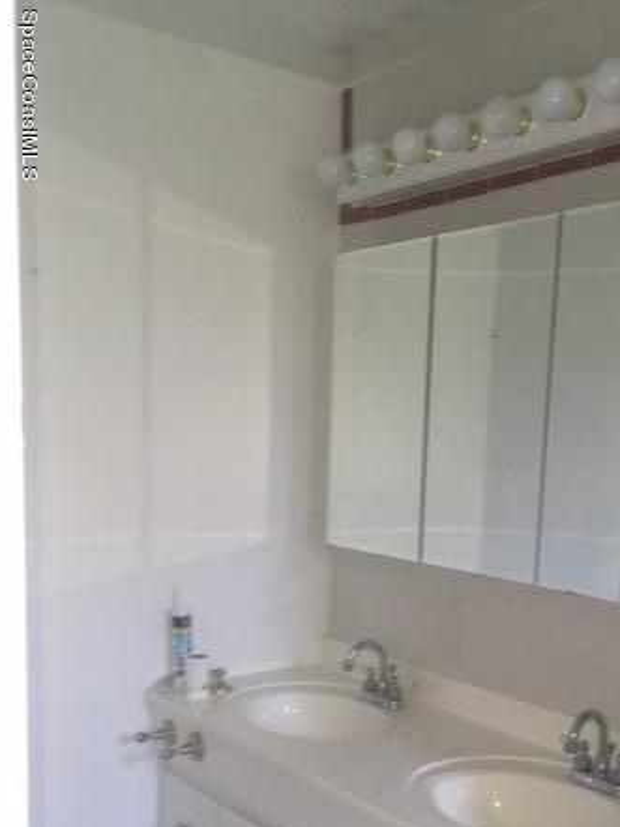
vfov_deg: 43.7
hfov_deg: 33.8
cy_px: 597
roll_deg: -1.5
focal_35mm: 42
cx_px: 442
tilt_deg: -8.3
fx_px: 1004
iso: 64
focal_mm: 4.15
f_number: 2.2
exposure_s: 1/30
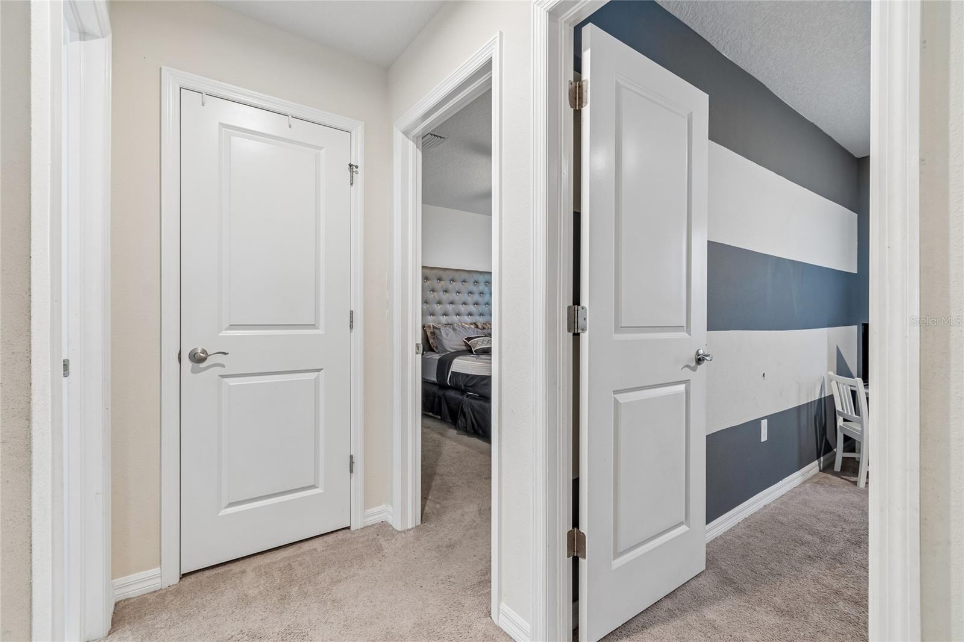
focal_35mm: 15
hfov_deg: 100.4
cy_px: 321
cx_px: 482
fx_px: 402
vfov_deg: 77.3
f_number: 7.1
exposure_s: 1/1.67
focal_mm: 10
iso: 100
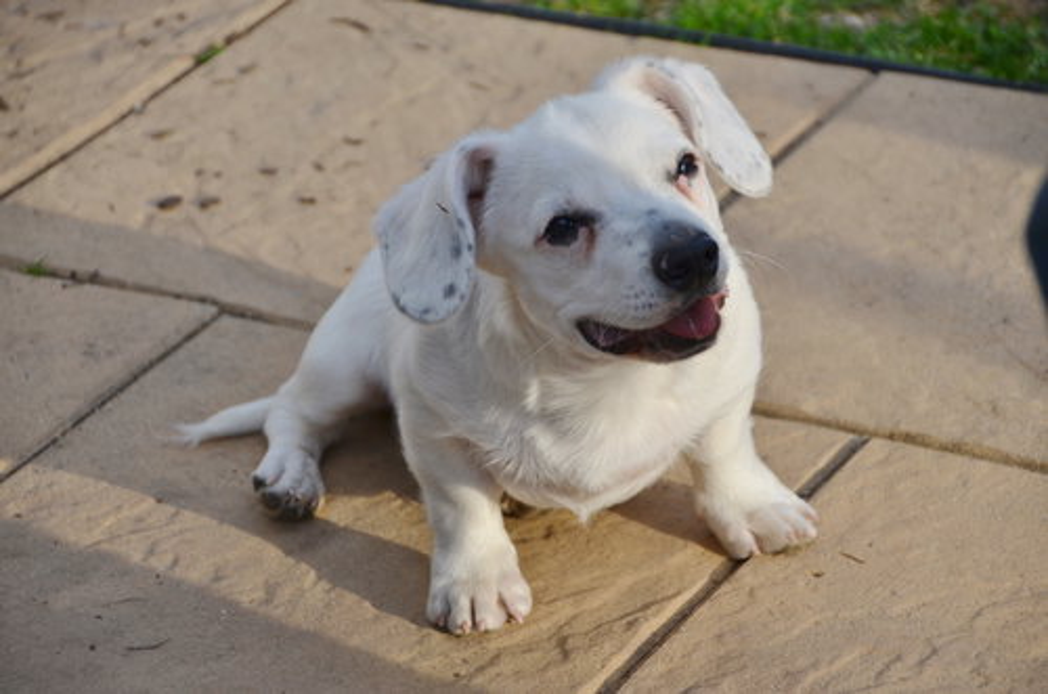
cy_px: 347
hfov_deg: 11.4
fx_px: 5228
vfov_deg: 7.6
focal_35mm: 180
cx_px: 524
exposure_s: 1/640
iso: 200
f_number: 6
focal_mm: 120
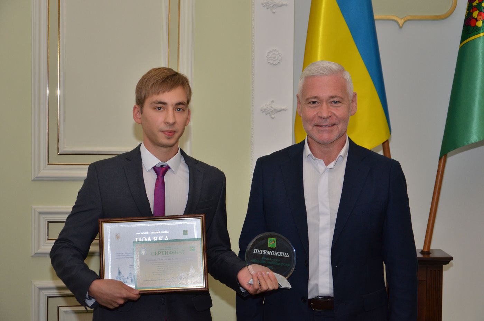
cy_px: 160
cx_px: 242
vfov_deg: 18.8
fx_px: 966
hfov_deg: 28.1
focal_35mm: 72
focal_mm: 48
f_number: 4.8
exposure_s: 1/250
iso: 800
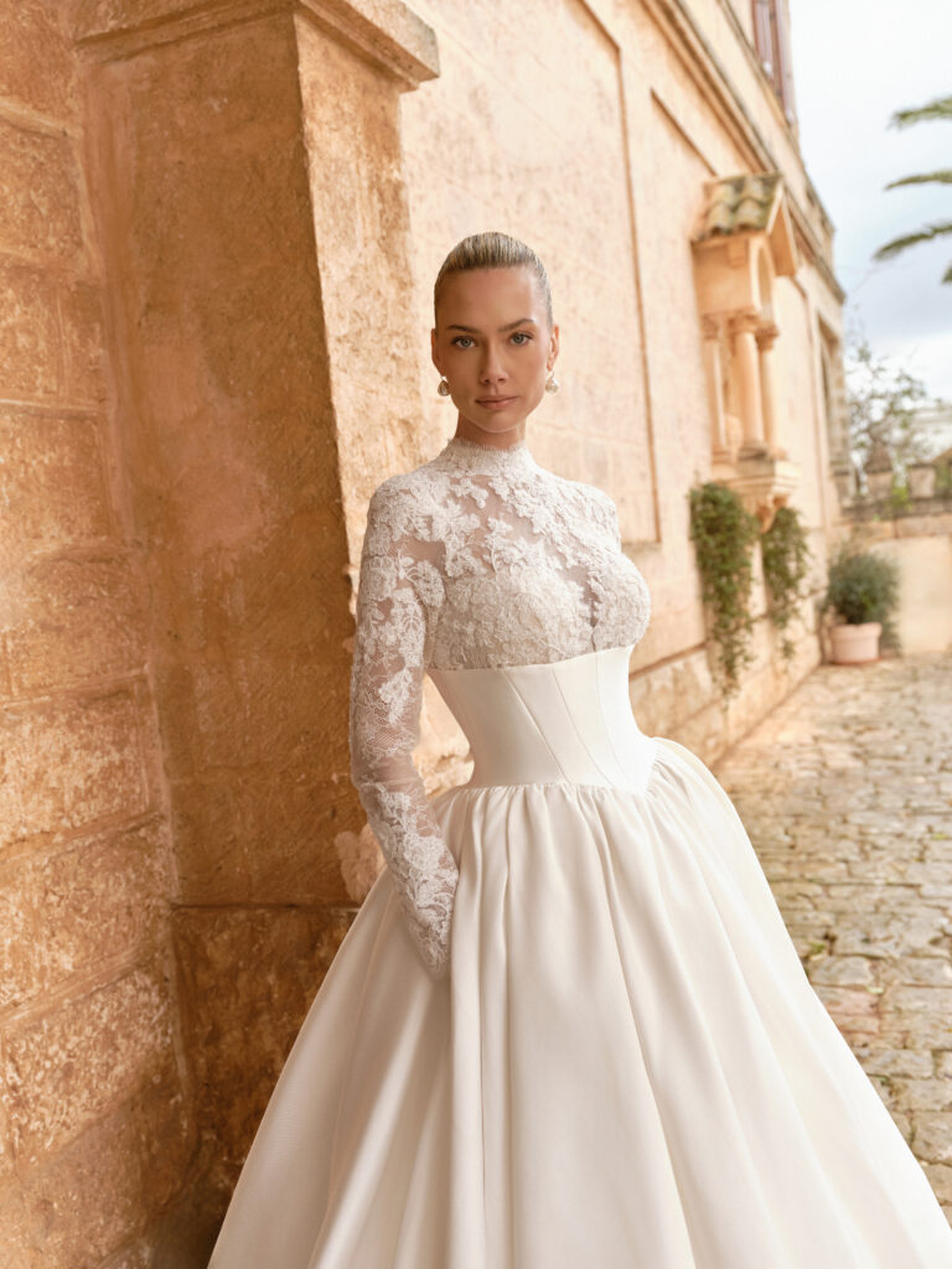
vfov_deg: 55.4
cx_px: 476
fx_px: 1210
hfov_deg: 42.9
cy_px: 634
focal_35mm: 33
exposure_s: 1/250
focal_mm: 41.8
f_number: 4.5
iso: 500
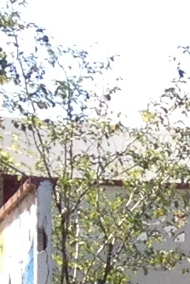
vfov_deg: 5.6
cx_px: 1054
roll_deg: +0.7
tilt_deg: -0.9
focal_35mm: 356
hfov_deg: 3.5
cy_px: 617
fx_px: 2815
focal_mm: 4.28
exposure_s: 1/552
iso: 50
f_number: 2.4
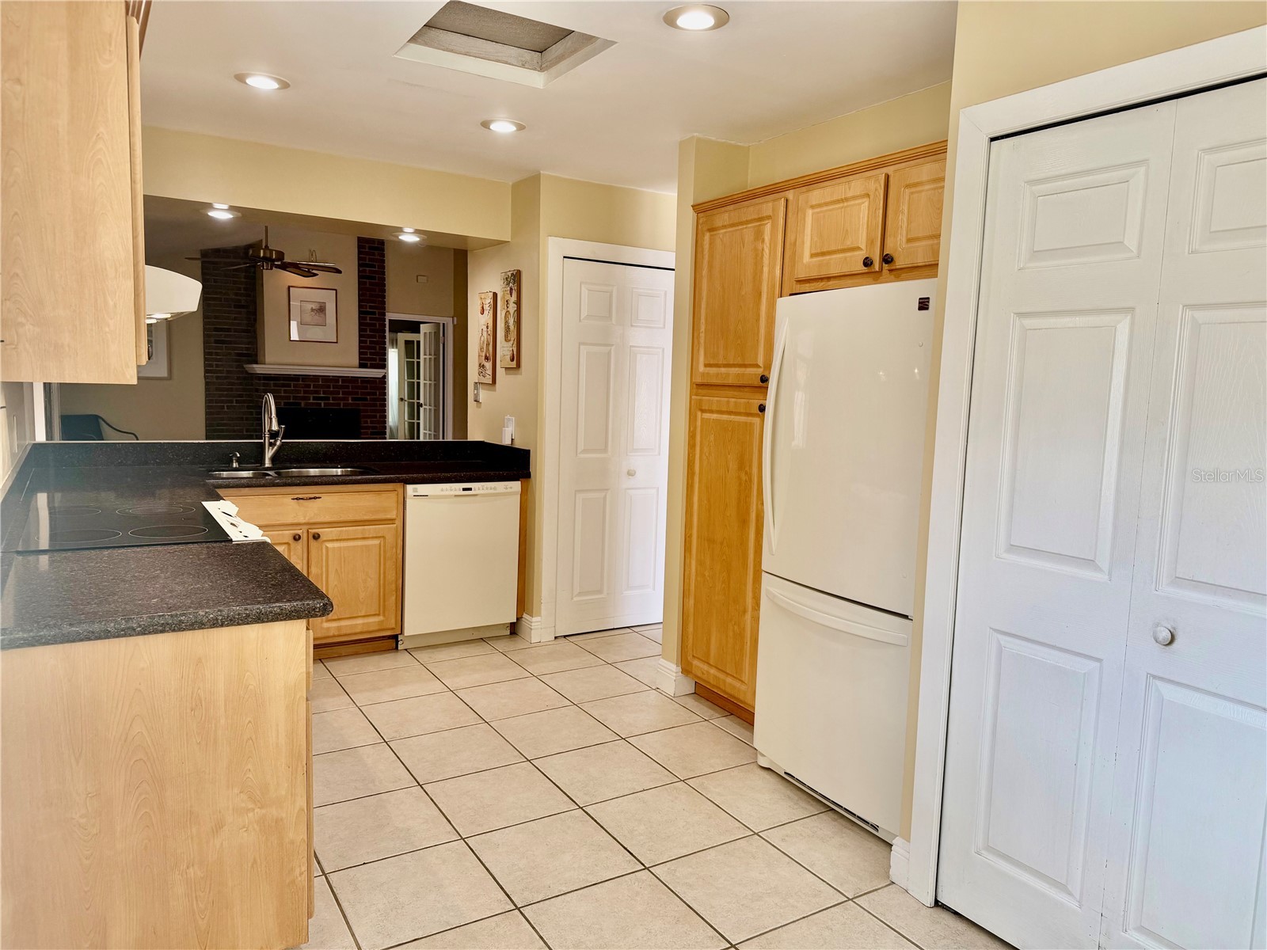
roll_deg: -2.5
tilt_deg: -6.6
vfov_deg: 56.8
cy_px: 475
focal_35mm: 24
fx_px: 878
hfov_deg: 71.6
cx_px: 634
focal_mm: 6.76
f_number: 1.78
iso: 64
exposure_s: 1/165
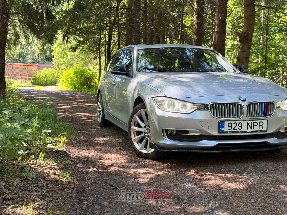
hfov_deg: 38.9
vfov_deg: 29.7
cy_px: 107
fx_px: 406
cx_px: 145
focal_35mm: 49
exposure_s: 1/252
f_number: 1.78
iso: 125
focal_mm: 6.76
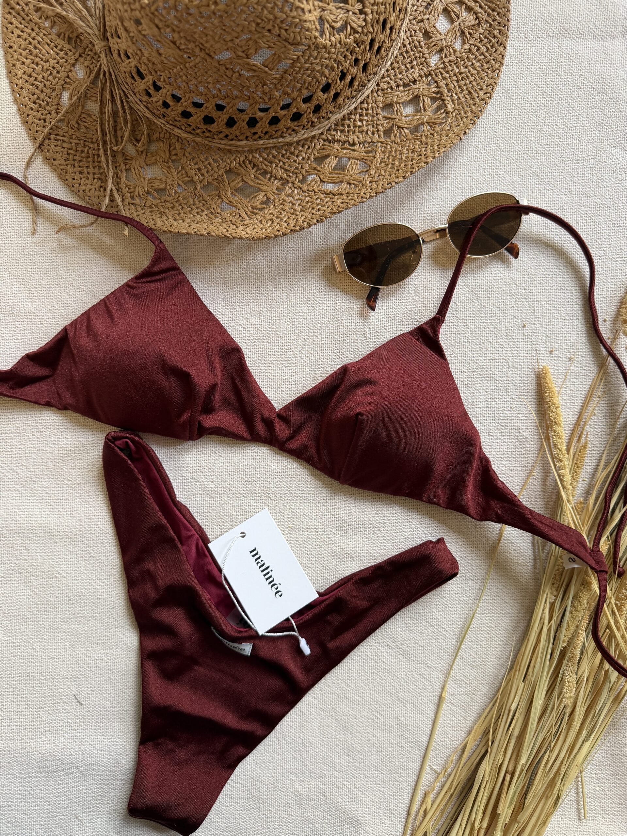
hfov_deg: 56.8
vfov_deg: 71.6
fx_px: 580
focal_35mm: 24
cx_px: 314
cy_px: 418
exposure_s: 1/121
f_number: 1.78
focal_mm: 6.76
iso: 160
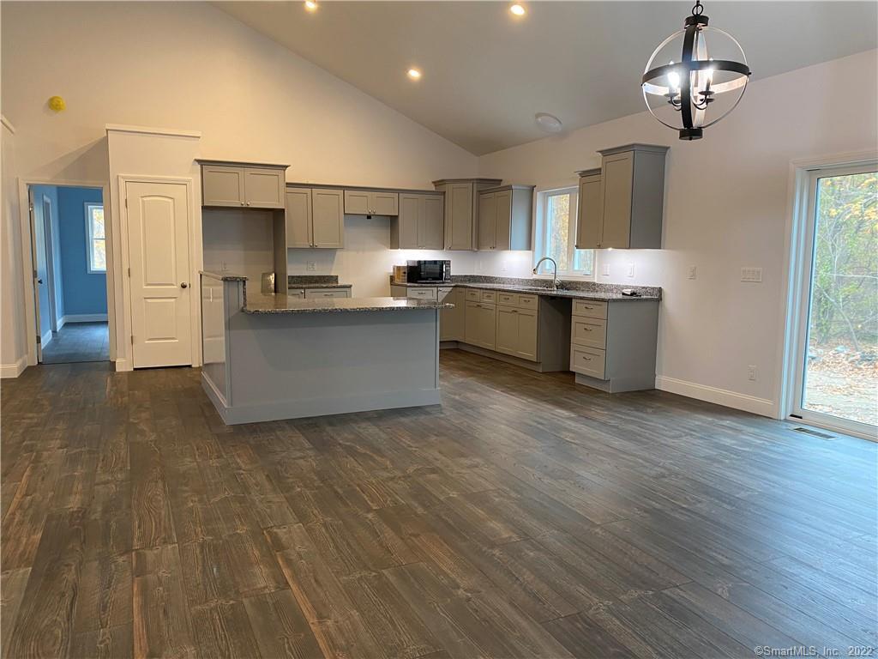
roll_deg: -0.7
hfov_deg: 67.3
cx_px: 439
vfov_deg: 53.1
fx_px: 659
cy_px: 330
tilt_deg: -6.8
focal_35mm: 26
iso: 160
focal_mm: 4.25
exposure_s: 1/60
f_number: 1.8
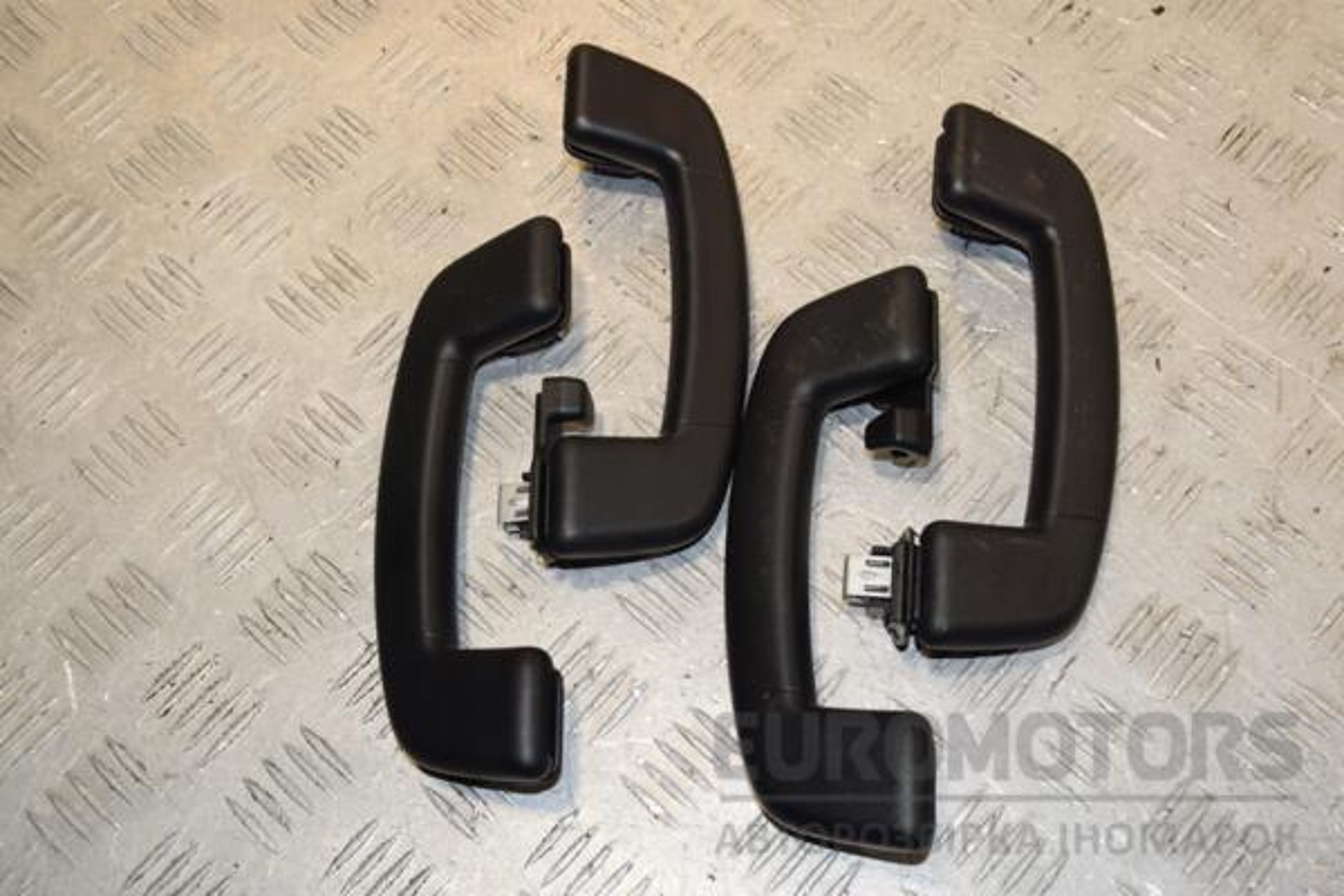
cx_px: 672
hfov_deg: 43.6
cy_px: 448
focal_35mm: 45
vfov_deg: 29.9
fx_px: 1680
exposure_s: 1/200
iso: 800
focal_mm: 30
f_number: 10
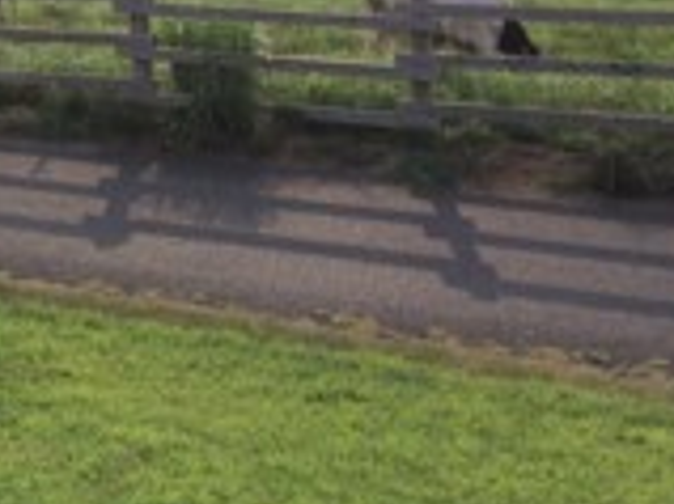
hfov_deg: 22.1
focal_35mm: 85
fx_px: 1654
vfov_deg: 16.7
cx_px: -8
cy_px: -76
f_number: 2.2
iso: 40
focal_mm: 4.12
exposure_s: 1/1642
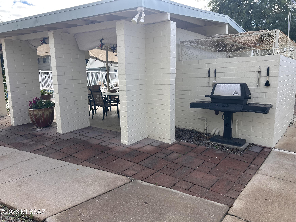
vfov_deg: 53.1
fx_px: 222
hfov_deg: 67.3
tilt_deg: -9.7
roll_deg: +1.2
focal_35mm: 26
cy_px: 111
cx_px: 148
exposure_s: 1/1344
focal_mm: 5.7
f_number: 1.5
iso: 50
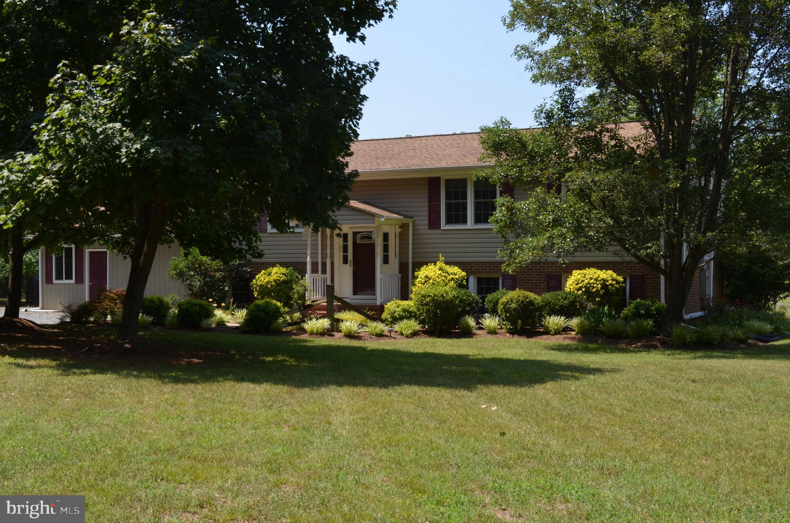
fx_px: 1051
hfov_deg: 41.2
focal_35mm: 48
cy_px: 262
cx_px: 395
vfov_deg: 27.9
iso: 400
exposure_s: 1/250
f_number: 13
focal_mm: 32
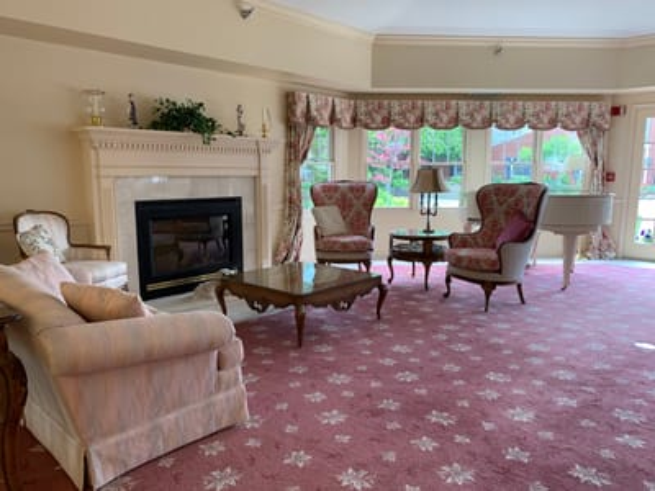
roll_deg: +0.1
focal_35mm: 26
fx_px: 492
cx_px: 328
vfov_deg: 53.1
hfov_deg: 67.3
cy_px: 246
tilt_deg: -8.8
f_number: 1.8
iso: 50
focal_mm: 4.25
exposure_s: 1/60
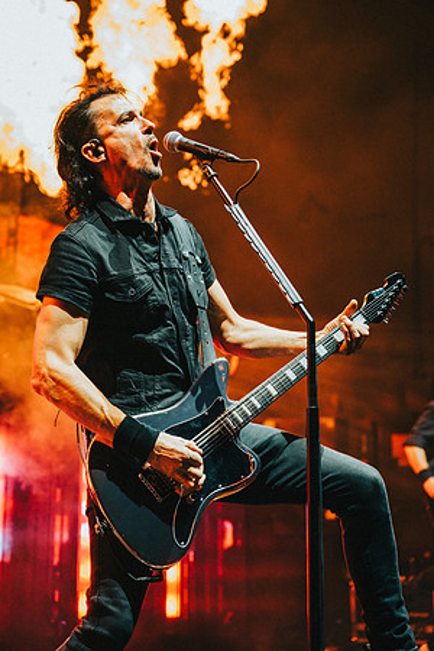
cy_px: 326
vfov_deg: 23.4
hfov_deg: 15.7
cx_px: 217
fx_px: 1573
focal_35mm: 87
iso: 1600
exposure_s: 1/200
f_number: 4
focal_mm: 87
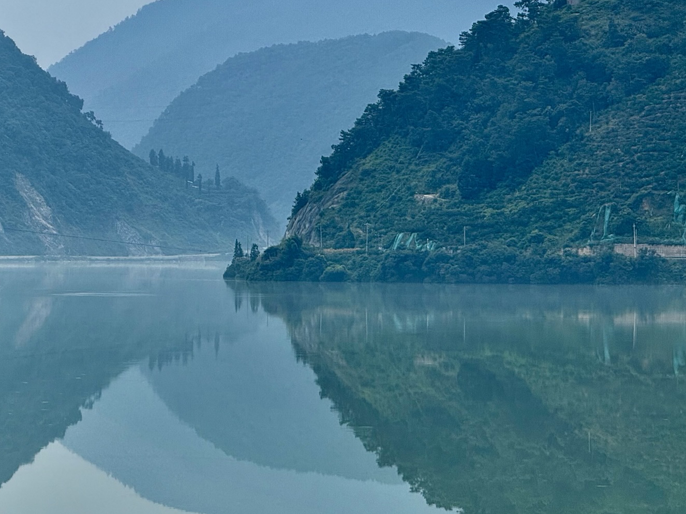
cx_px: 170
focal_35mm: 181
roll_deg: -0.4
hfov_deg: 10.9
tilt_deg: +0.1
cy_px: 238
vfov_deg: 8.2
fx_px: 3586
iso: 50
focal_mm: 15.66
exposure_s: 1/601
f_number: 2.8
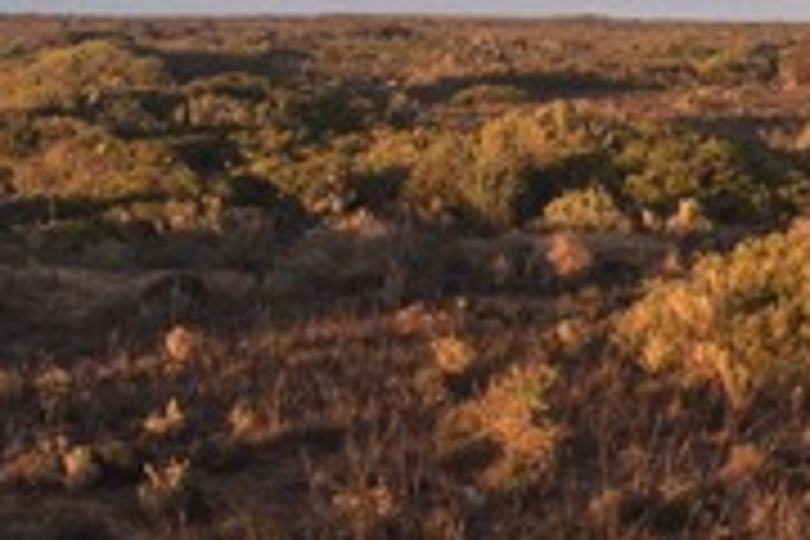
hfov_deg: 23.0
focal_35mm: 87
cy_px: 288
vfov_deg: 15.7
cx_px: 657
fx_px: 1957
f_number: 2.2
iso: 32
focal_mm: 4.15
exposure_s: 1/488
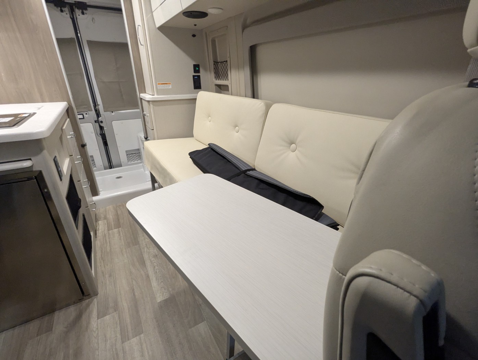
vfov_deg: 78.2
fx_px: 221
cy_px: 180
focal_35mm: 16
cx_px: 239
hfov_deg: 94.4
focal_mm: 2.35
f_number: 2.2
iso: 525
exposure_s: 1/78.8
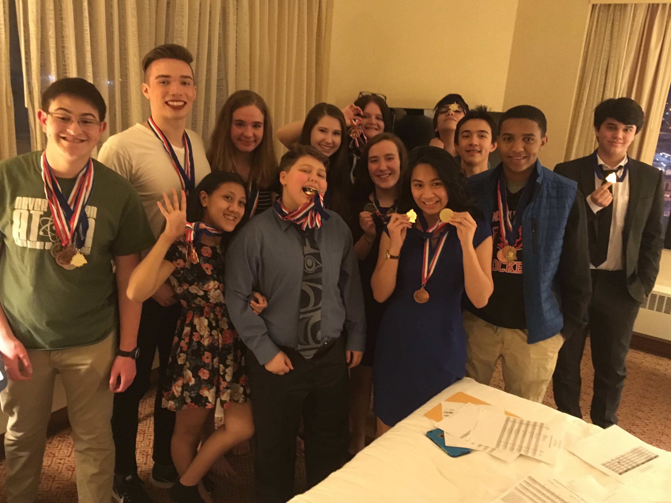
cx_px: 332
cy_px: 249
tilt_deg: -16.2
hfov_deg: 58.3
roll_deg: -3.3
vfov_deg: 45.4
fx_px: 601
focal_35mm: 31
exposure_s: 1/15
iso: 500
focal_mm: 4.15
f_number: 2.2
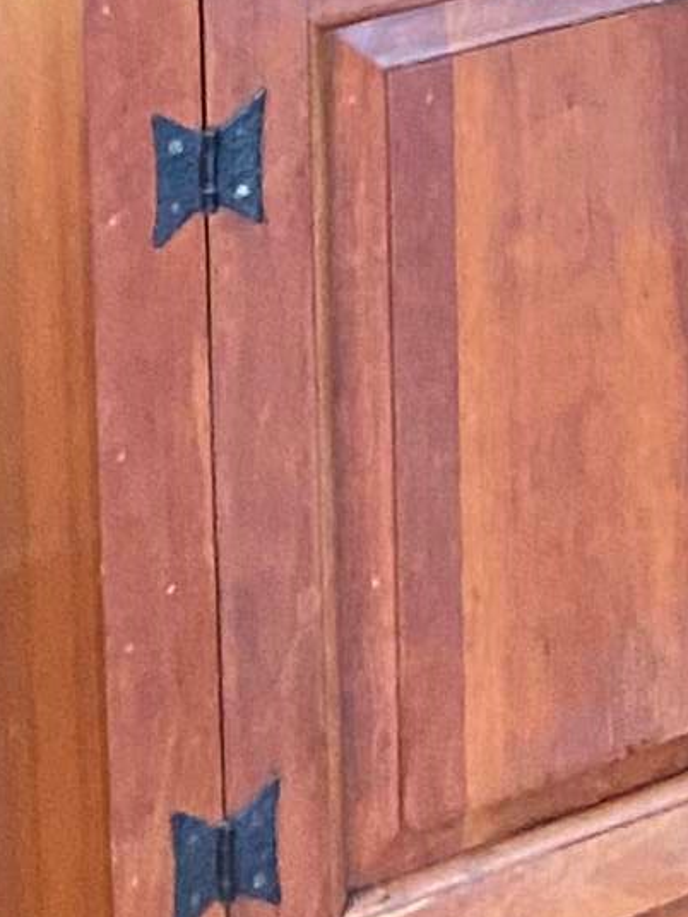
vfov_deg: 10.9
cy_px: -1389
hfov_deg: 8.7
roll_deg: +0.5
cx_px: 1869
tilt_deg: -3.8
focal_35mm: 149
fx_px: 3949
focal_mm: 4.25
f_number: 1.8
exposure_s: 1/40
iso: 500
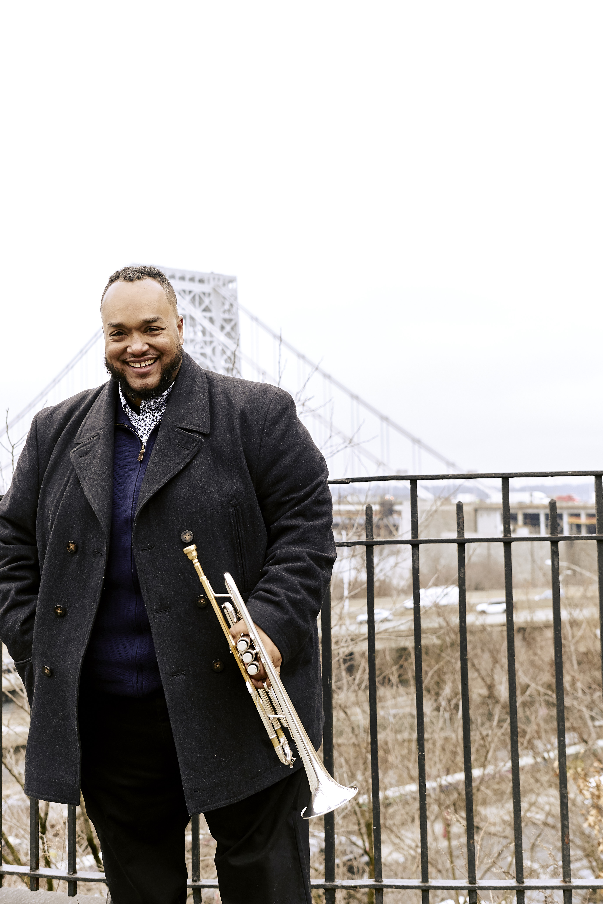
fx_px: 1080
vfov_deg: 45.4
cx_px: 302
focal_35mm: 43
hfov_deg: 31.2
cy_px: 452
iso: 500
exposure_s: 1/400
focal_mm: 29
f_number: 3.2
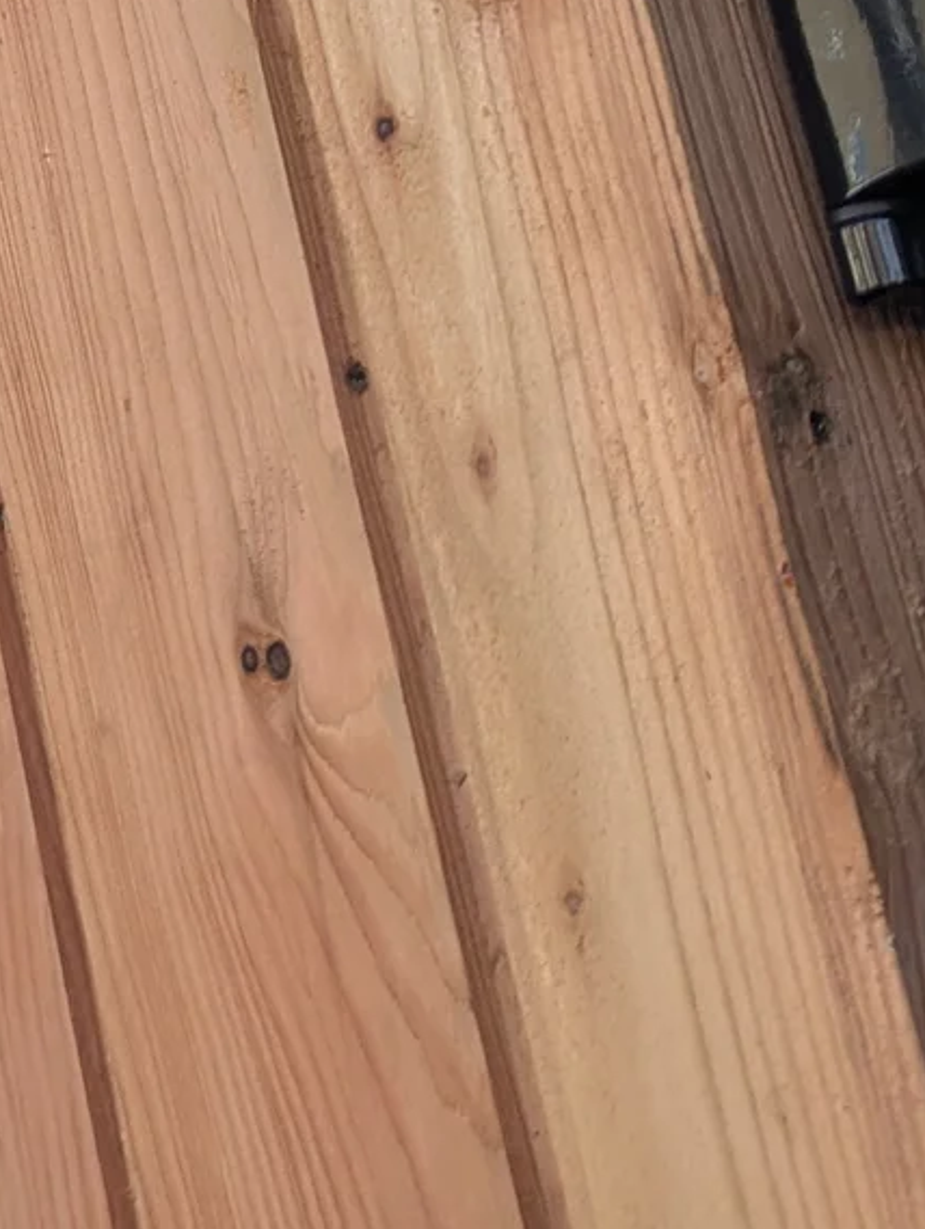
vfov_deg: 17.3
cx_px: -653
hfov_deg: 12.7
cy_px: -257
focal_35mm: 108
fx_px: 3841
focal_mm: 6.81
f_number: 1.85
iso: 29
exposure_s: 1/703
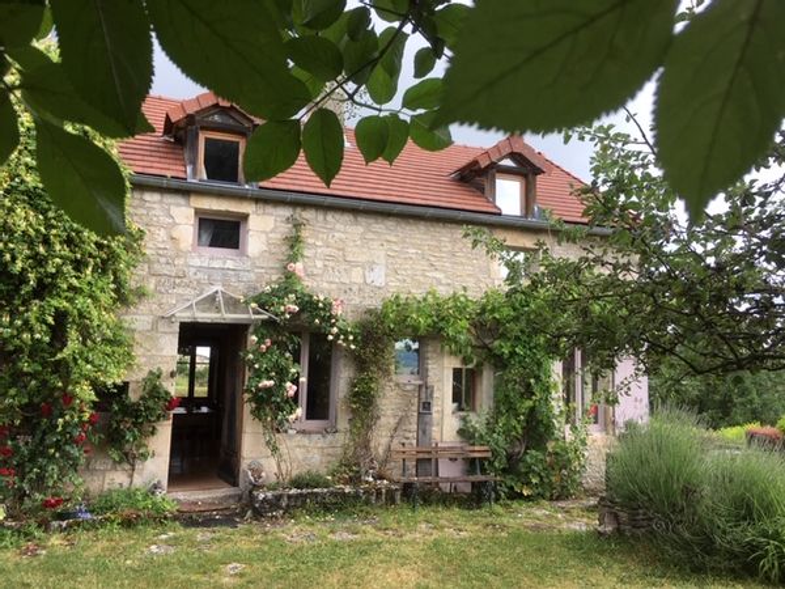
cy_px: 294
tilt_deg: +5.6
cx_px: 392
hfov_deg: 61.7
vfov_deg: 48.2
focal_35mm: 29
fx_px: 658
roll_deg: -1.3
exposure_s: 1/197
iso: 25
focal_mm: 4.15
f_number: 2.2
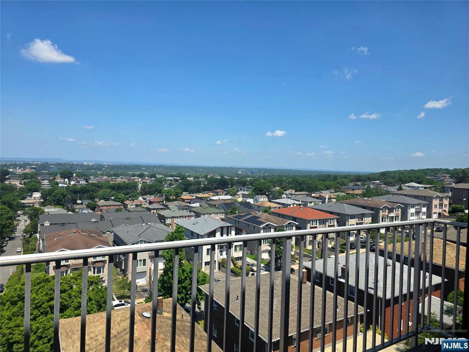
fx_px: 312
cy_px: 176
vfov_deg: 58.9
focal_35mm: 23
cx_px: 234
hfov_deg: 73.9
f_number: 1.7
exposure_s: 1/10000
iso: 80
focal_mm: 6.3
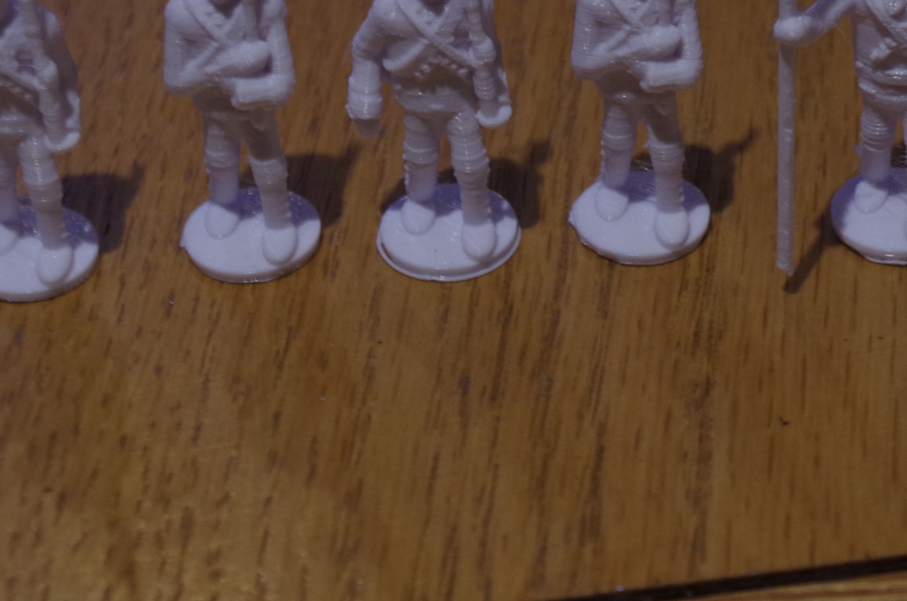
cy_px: -16
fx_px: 3395
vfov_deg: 10.0
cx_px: 858
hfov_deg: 15.0
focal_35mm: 135
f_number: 7.1
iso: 800
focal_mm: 40
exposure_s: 1/25
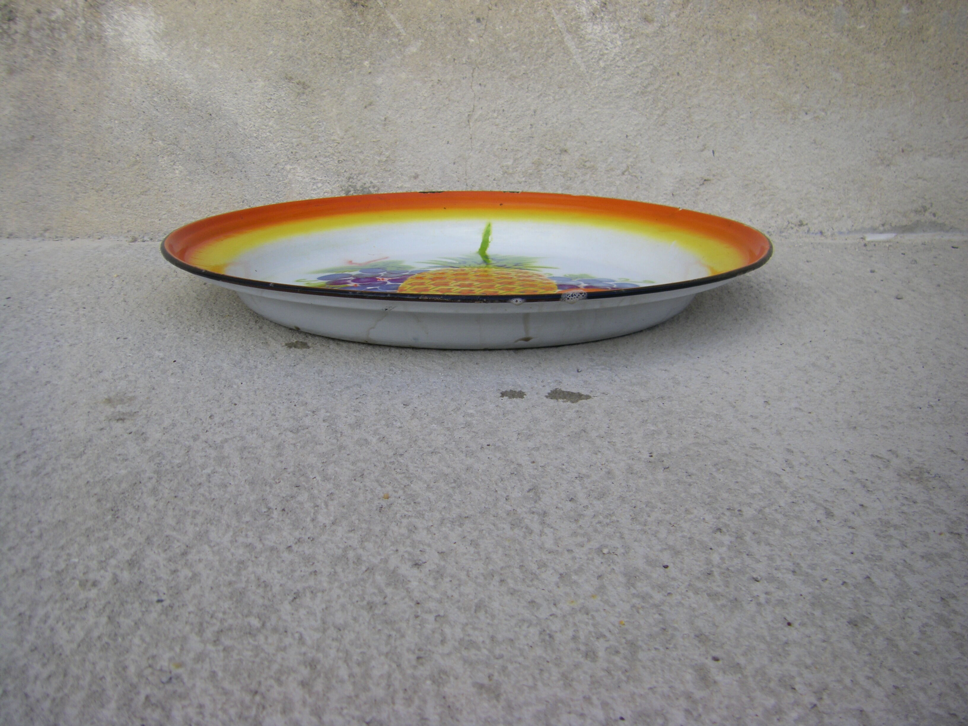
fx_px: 1063
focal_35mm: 38
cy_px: 363
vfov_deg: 37.7
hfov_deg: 49.0
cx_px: 484
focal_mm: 6.3
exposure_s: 1/160
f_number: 3.5
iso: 64
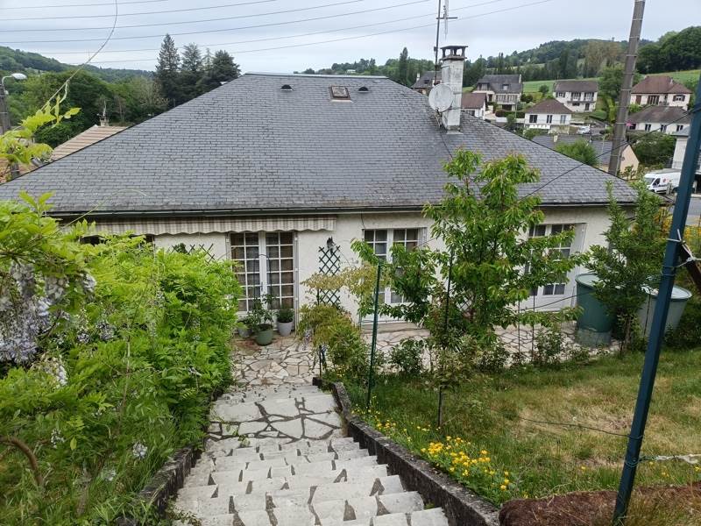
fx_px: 506
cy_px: 263
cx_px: 350
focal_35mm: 25
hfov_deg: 69.4
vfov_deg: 54.9
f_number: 1.7
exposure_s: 1/541
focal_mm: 4.7
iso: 160
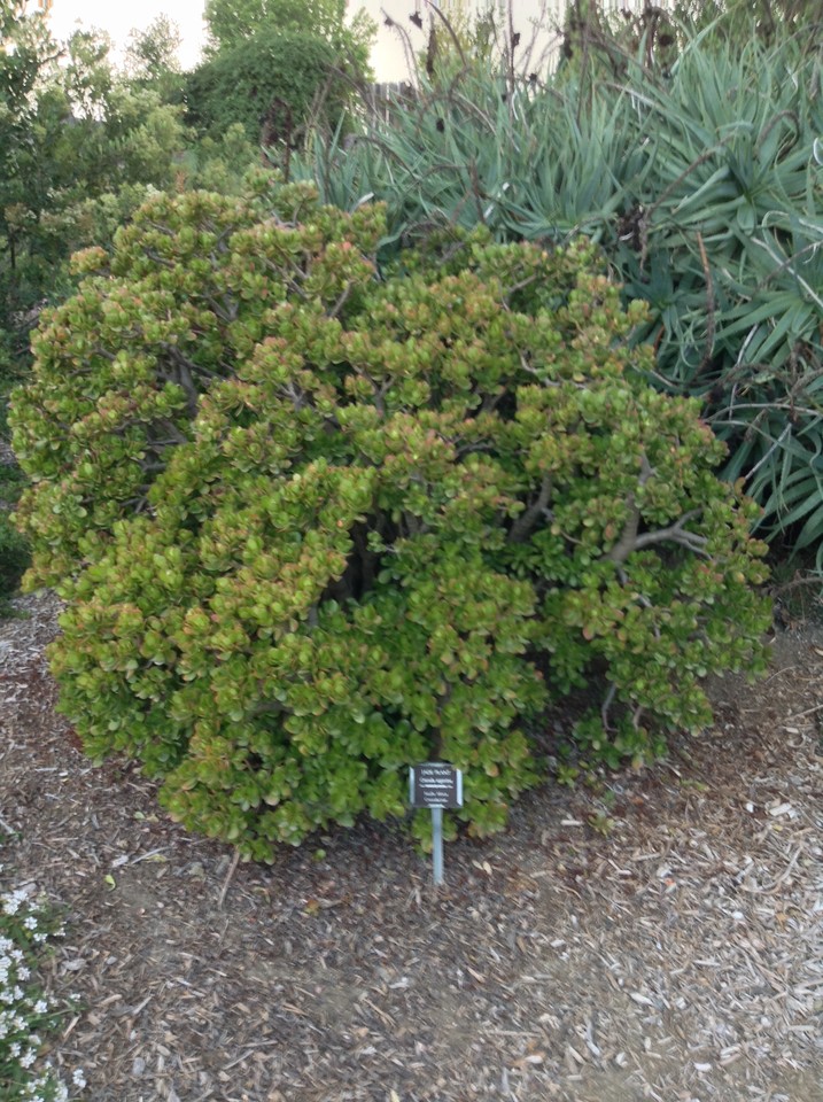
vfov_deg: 55.4
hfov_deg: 42.8
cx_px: 412
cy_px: 551
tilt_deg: -10.1
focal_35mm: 33
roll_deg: -1.1
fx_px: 1049
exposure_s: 1/24
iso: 25
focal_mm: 3.3
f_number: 2.4
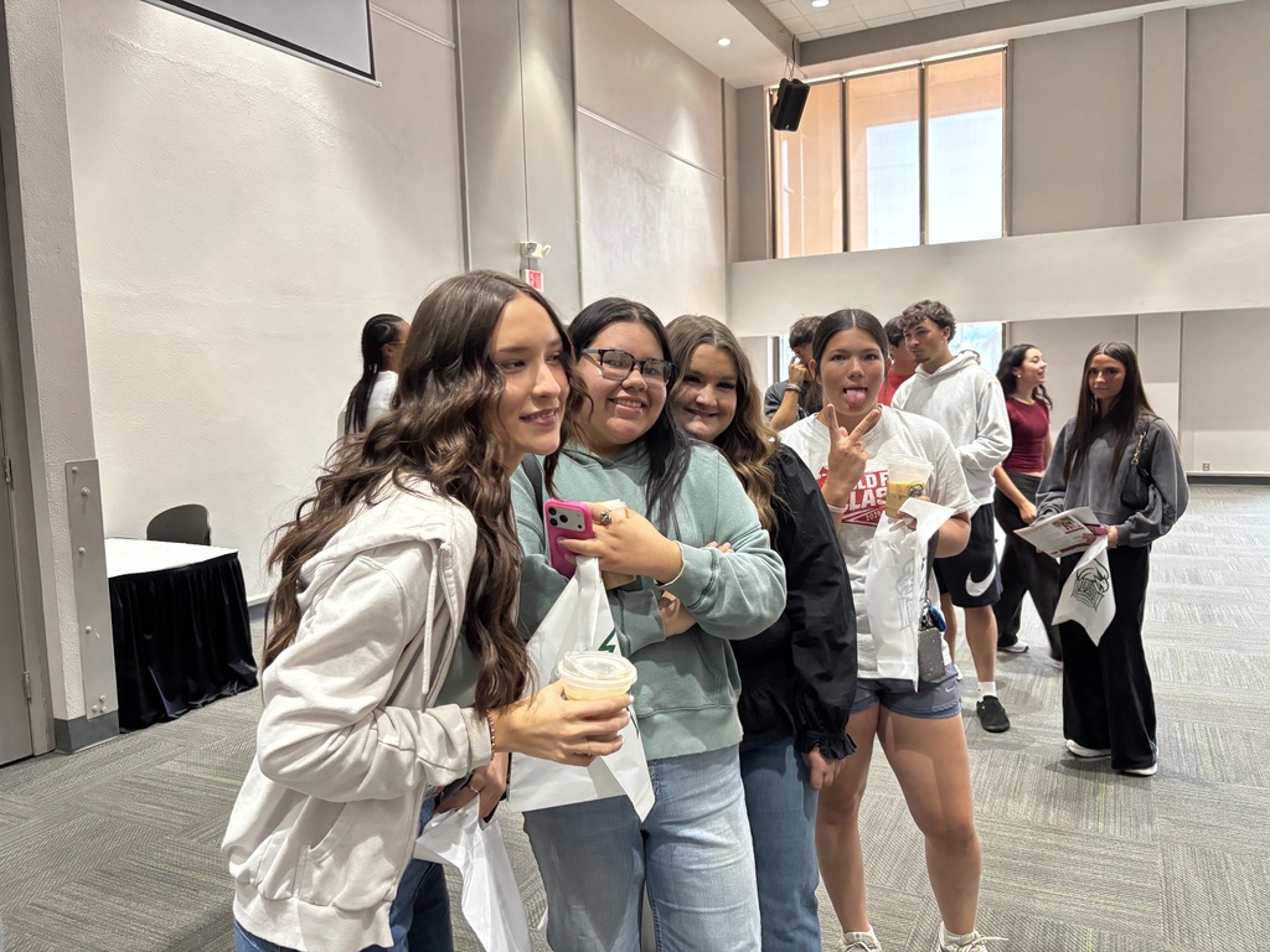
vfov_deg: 53.1
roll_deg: +1.7
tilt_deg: -4.7
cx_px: 635
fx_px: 954
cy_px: 476
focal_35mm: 26
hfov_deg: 67.3
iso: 320
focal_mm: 5.96
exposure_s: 1/60
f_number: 1.6
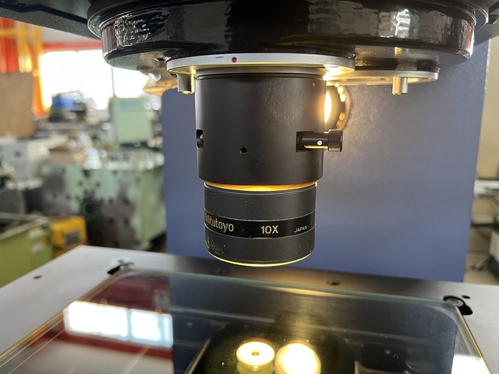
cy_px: 187
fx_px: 375
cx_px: 250
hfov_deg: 67.3
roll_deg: +0.6
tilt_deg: -12.5
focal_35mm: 26
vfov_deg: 53.1
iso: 100
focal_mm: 5.7
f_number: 1.5
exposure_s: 1/50
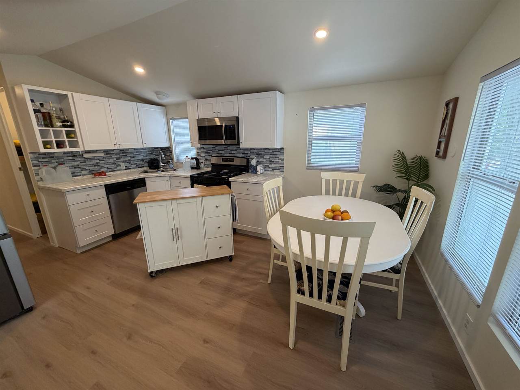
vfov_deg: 85.7
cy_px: 195
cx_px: 260
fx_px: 210
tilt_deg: -13.9
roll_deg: +0.7
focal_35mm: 14
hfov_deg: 102.1
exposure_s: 1/120
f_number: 2.2
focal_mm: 2.22
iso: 200
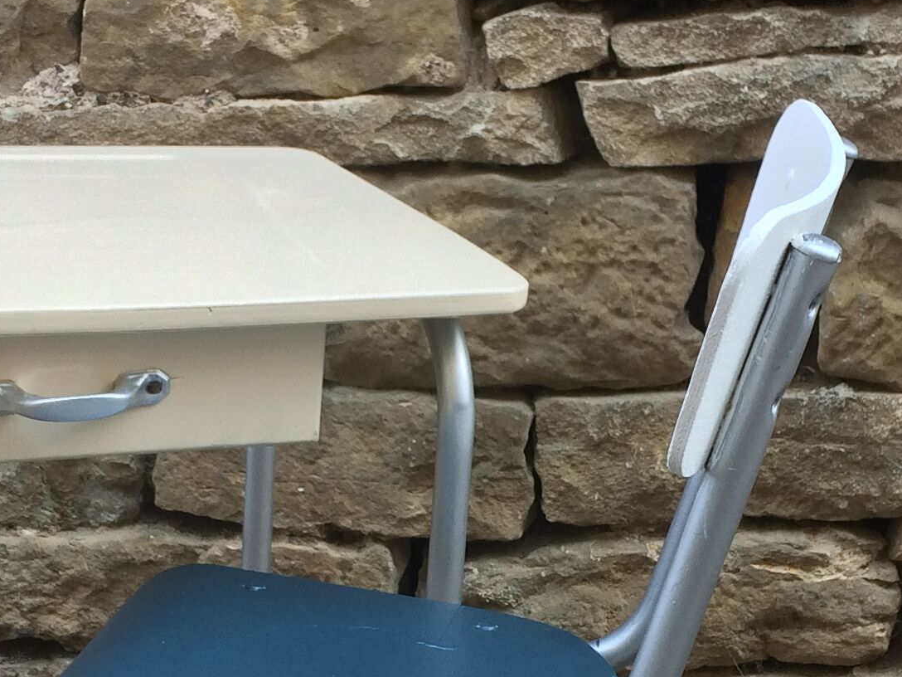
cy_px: 578
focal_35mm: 87
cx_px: 498
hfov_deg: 22.5
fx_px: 2267
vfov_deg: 16.8
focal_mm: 4.15
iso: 32
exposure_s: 1/148
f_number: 2.2
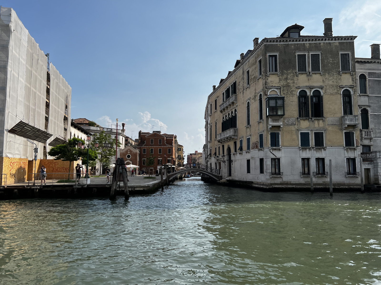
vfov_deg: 53.1
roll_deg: -0.3
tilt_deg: +4.3
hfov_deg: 67.3
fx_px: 286
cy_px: 142
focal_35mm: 26
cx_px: 190
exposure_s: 1/6993
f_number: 1.5
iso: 50
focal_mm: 5.7
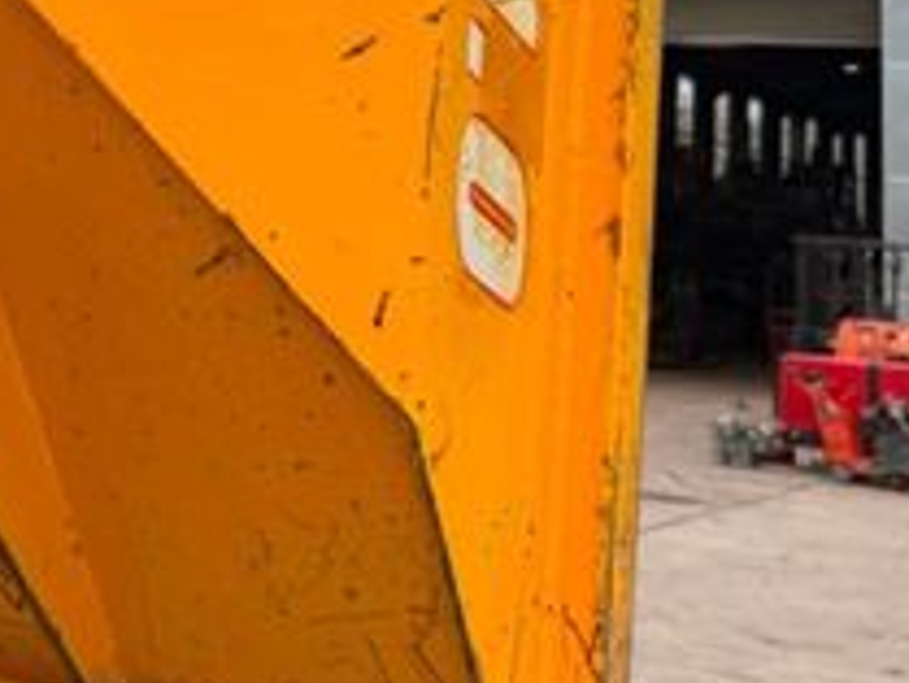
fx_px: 1813
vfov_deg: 20.4
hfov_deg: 26.7
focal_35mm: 69
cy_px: -52
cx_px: 4
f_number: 1.78
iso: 100
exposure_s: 1/3759
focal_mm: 6.76
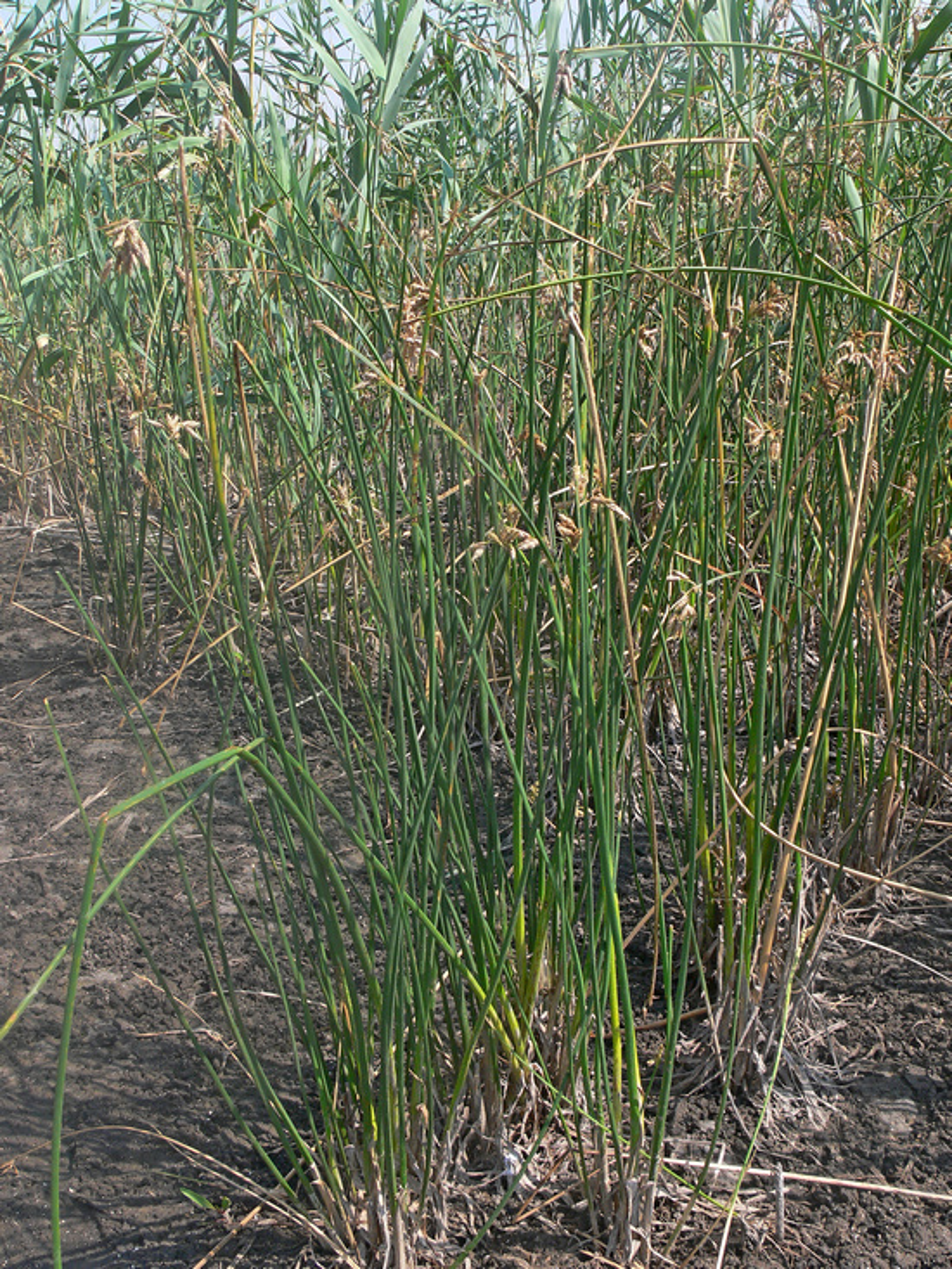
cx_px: 476
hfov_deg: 40.7
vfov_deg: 52.6
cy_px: 634
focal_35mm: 35
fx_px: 1283
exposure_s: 1/200
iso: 100
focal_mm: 7.4
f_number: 7.1
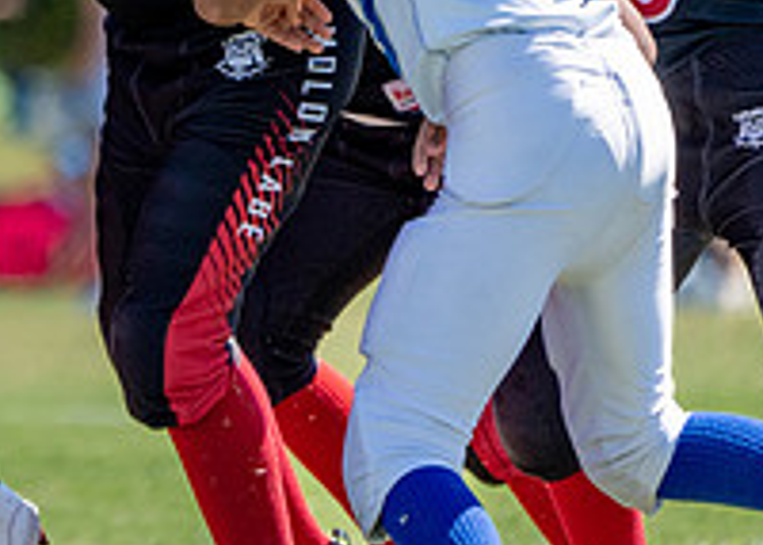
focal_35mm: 1622
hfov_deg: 1.2
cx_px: -471
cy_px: -132
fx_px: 35160
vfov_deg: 0.9
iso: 320
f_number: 5.6
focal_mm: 400
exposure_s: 1/1250
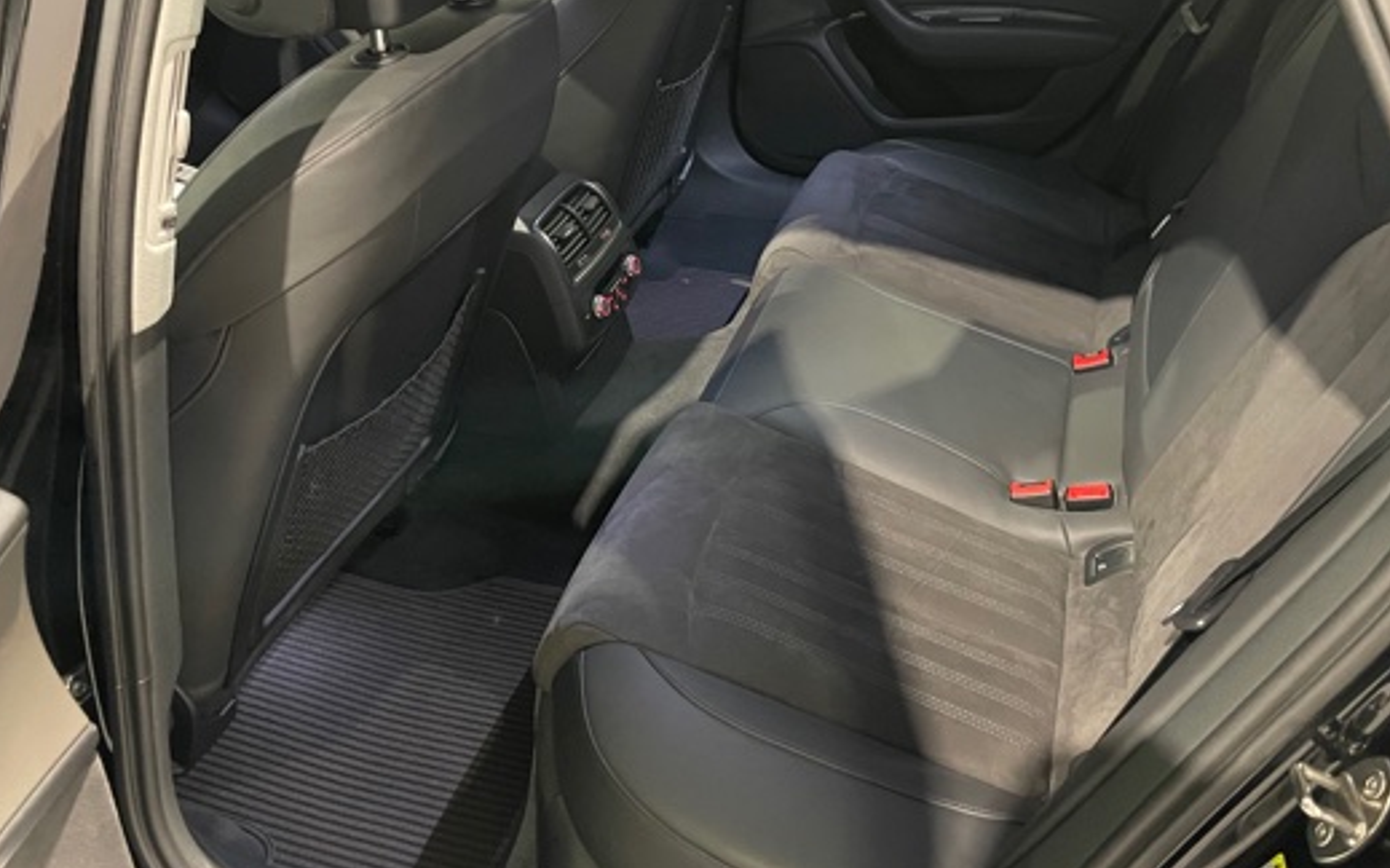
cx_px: 720
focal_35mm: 34
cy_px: 284
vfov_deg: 36.8
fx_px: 1288
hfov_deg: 56.7
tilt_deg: -30.8
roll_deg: +1.7
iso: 800
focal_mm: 4.2
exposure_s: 1/25
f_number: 1.6
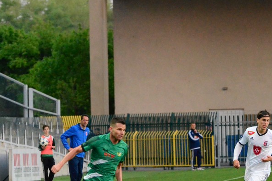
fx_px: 3226
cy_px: 144
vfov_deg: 3.2
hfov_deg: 4.8
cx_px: 125
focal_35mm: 427
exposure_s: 1/1600
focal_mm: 165
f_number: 5
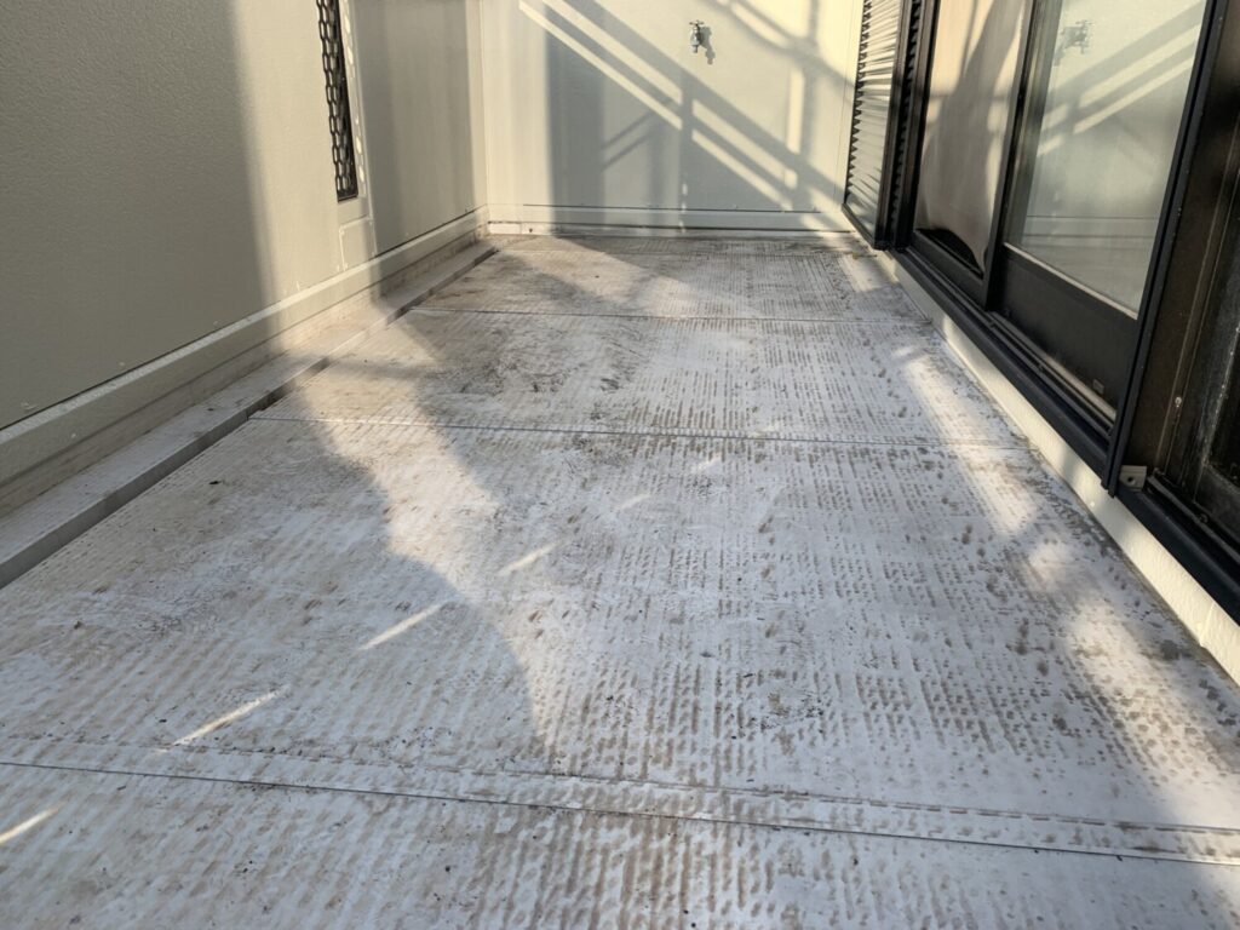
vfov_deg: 53.1
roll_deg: -0.2
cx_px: 620
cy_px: 465
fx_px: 931
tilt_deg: -21.6
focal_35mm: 26
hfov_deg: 67.3
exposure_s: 1/546
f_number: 1.8
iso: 25
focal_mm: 4.25
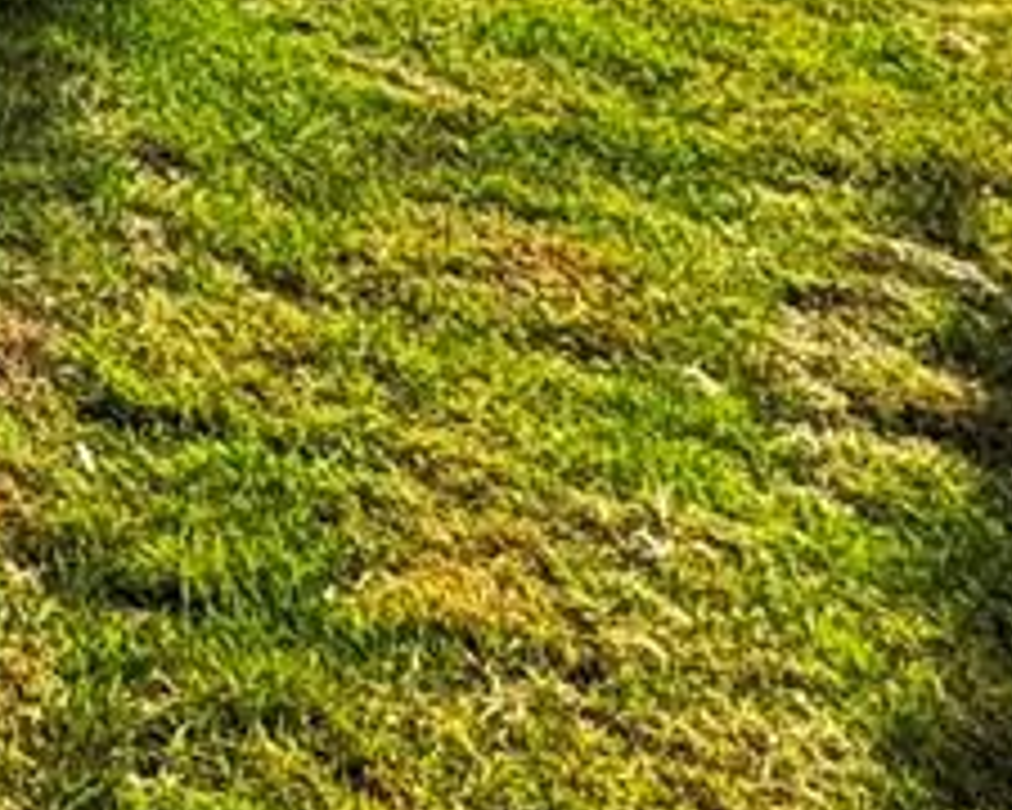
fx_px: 2905
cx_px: -1291
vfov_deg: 12.9
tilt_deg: +1.0
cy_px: -1008
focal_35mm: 97
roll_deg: +0.9
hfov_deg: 14.4
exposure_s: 1/1006
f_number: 2.2
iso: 40
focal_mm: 2.22
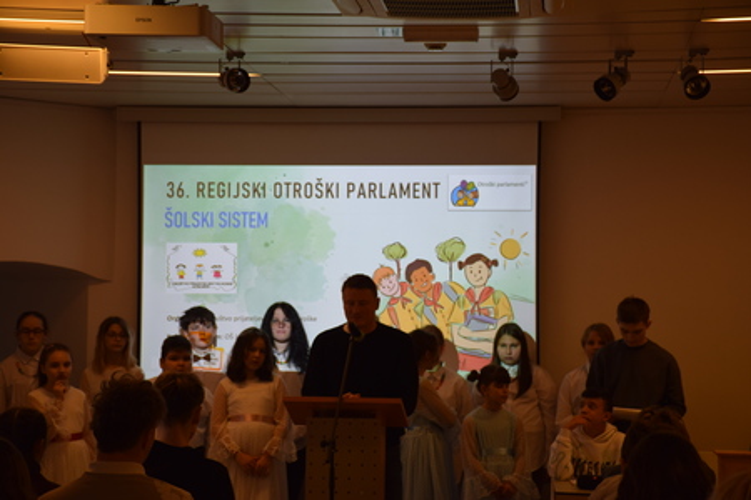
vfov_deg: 14.7
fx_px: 1940
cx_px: 376
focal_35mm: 93
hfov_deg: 21.9
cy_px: 250
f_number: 5
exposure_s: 1/100
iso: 400
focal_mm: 62
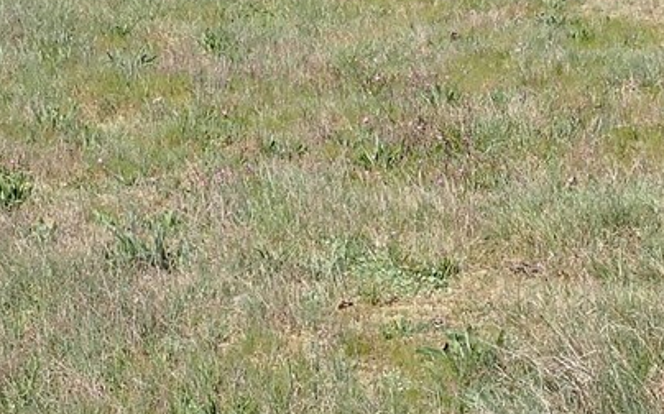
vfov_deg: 12.4
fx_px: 1899
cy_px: 199
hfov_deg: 19.8
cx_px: 247
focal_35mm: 105
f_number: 8
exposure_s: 1/250
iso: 100
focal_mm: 4.5
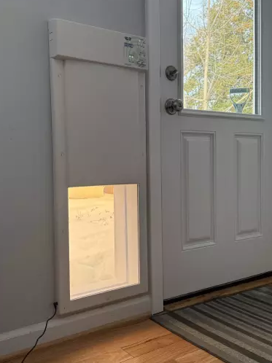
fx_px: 377
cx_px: 125
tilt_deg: -0.5
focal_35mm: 36
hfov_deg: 39.6
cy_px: 180
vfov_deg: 51.4
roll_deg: +1.8
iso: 160
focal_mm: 6.76
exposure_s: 1/232
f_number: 1.78
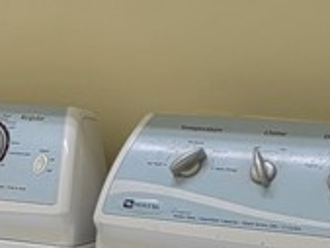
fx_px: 1383
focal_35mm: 145
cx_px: -304
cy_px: 185
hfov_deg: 12.2
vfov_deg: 10.2
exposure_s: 1/120
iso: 80
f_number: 1.8
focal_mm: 6.7
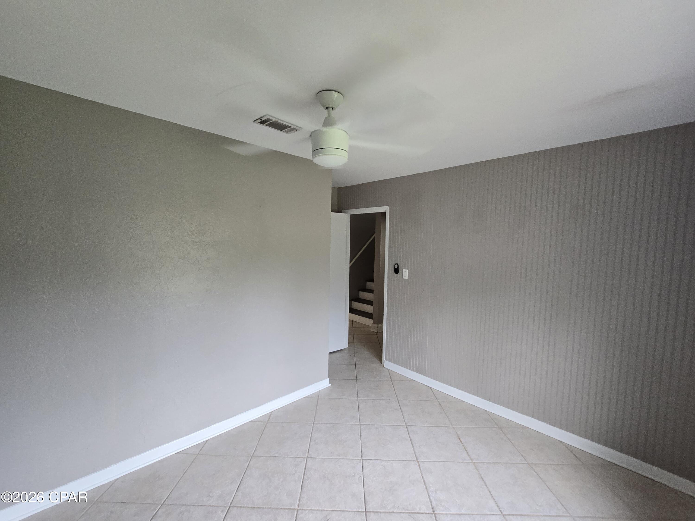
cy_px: 260
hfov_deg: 106.2
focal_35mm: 13
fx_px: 261
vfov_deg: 89.9
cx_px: 348
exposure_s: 1/100
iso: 320
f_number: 2.2
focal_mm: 2.2
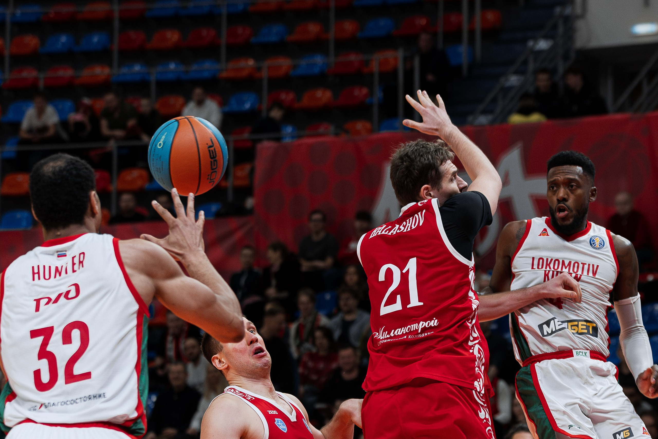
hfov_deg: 11.1
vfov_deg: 7.4
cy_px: 310
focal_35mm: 185
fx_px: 3378
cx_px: 505
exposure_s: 1/1000
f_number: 4
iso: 1250
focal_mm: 105
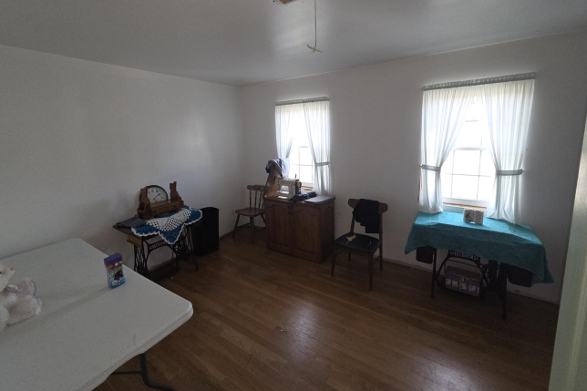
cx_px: 284
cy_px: 170
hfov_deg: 104.2
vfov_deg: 80.8
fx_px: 228
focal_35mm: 14
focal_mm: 2.2
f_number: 2.2
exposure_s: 1/60
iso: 125
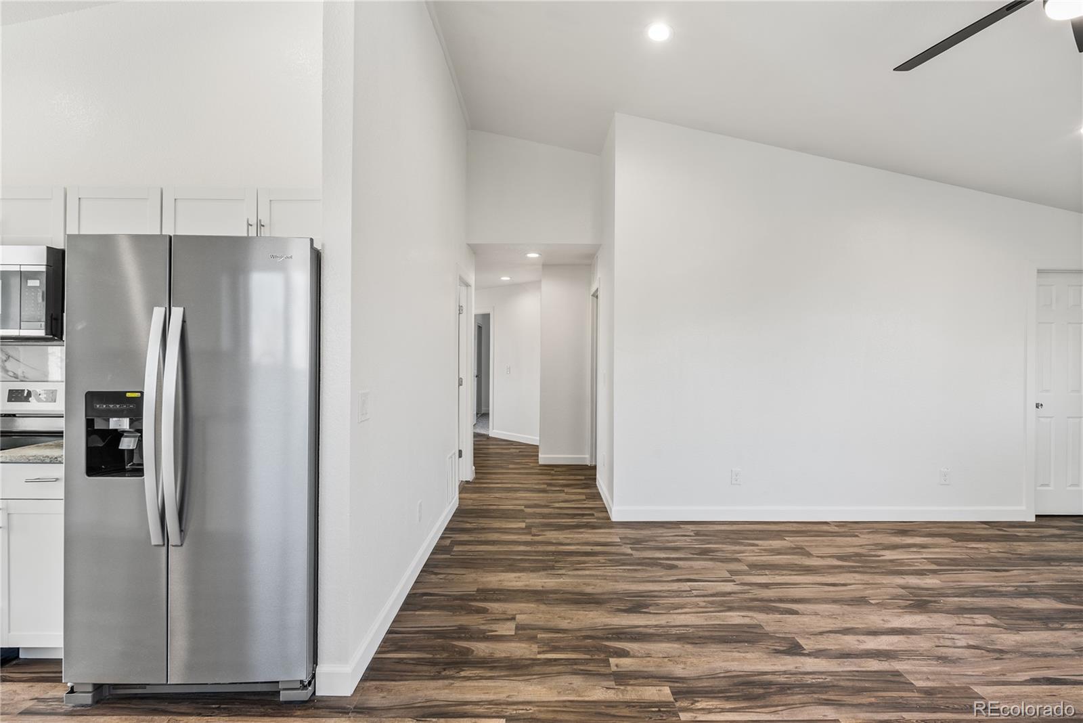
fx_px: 497
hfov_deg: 95.0
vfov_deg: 72.1
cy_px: 362
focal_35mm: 16
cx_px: 542
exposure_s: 1/4
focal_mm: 16.5
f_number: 8
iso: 200
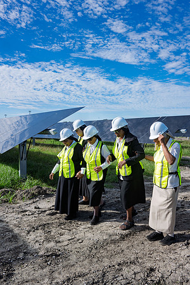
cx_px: 95
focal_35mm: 28
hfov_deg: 46.4
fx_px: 222
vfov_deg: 65.5
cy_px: 142
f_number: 14
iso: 200
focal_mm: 28
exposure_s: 1/250
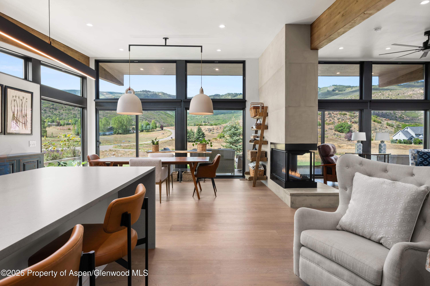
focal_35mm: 20
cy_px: 143
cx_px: 215
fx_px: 233
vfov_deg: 63.2
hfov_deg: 85.4
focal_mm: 19.5
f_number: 7.1
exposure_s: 1/5
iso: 125
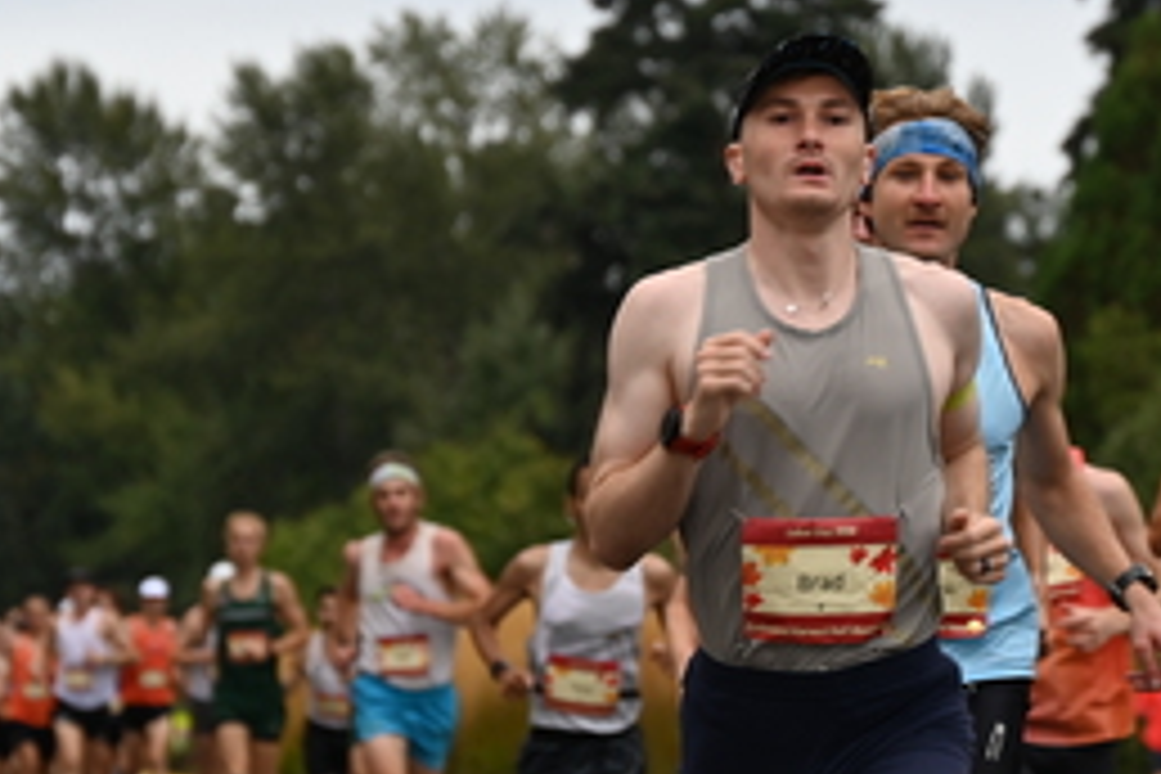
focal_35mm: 298
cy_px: 371
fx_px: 9610
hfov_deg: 6.9
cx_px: 738
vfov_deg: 4.6
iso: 560
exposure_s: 1/250
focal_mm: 140
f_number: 6.3
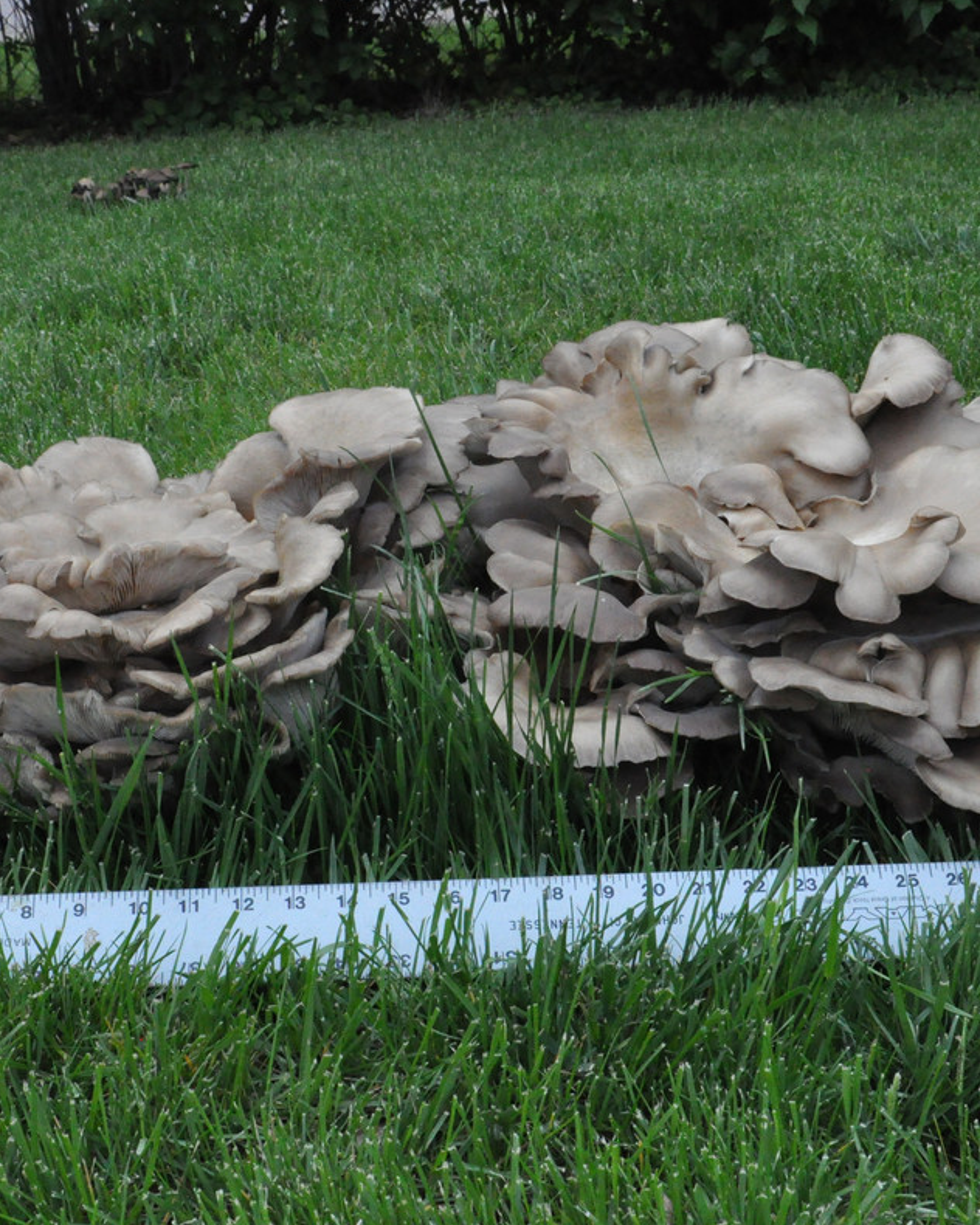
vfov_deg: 31.5
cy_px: 617
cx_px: 450
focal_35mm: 60
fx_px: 2175
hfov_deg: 25.4
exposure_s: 1/500
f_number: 11
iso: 3200
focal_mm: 28
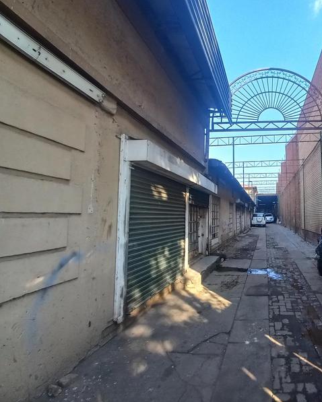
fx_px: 202
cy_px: 201
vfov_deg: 89.6
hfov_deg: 69.4
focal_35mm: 17
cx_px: 258
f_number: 2.2
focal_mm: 1.42
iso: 40
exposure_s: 1/176
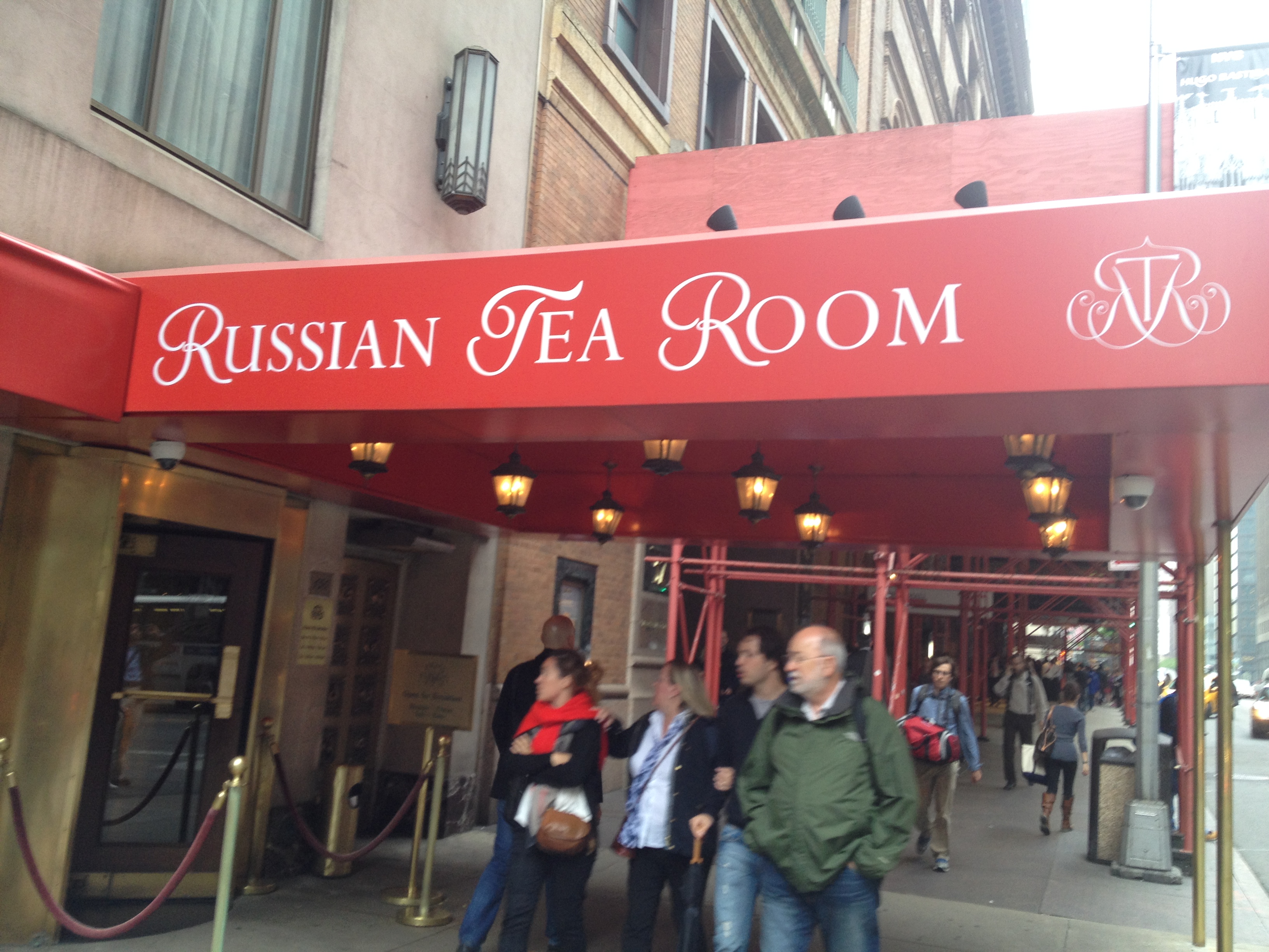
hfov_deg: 52.6
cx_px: 634
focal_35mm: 35
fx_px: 1283
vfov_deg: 40.7
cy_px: 476
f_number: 2.4
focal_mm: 4.28
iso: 64
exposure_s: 1/40
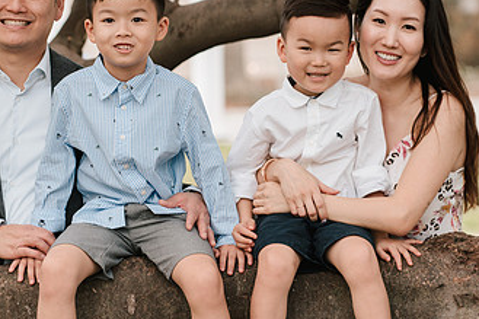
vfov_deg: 9.1
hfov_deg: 13.7
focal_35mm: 150
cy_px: 79
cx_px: 188
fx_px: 1995
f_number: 3.2
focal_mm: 85
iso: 1000
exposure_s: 1/250
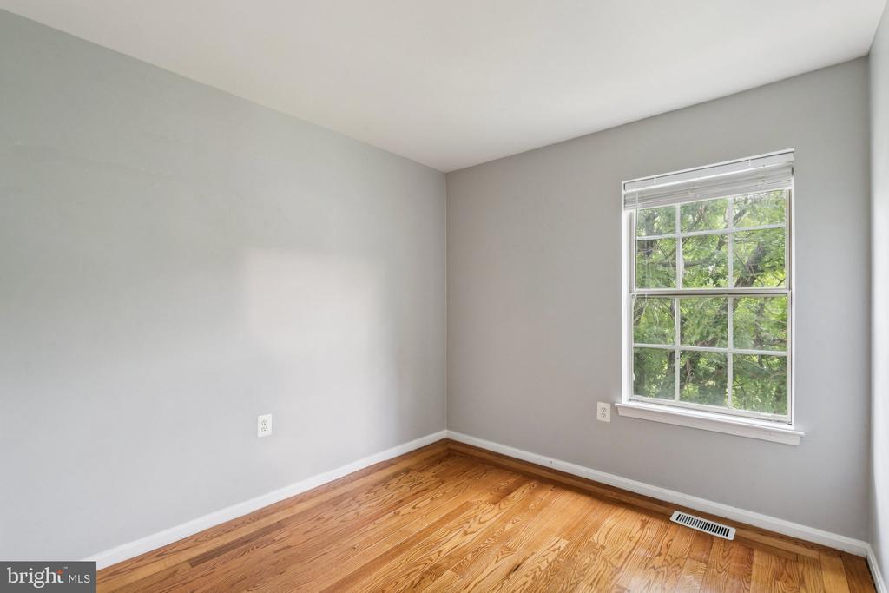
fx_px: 395
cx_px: 444
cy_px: 296
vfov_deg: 73.8
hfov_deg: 96.7
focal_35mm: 16
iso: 400
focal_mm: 16
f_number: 10
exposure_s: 1/1.67
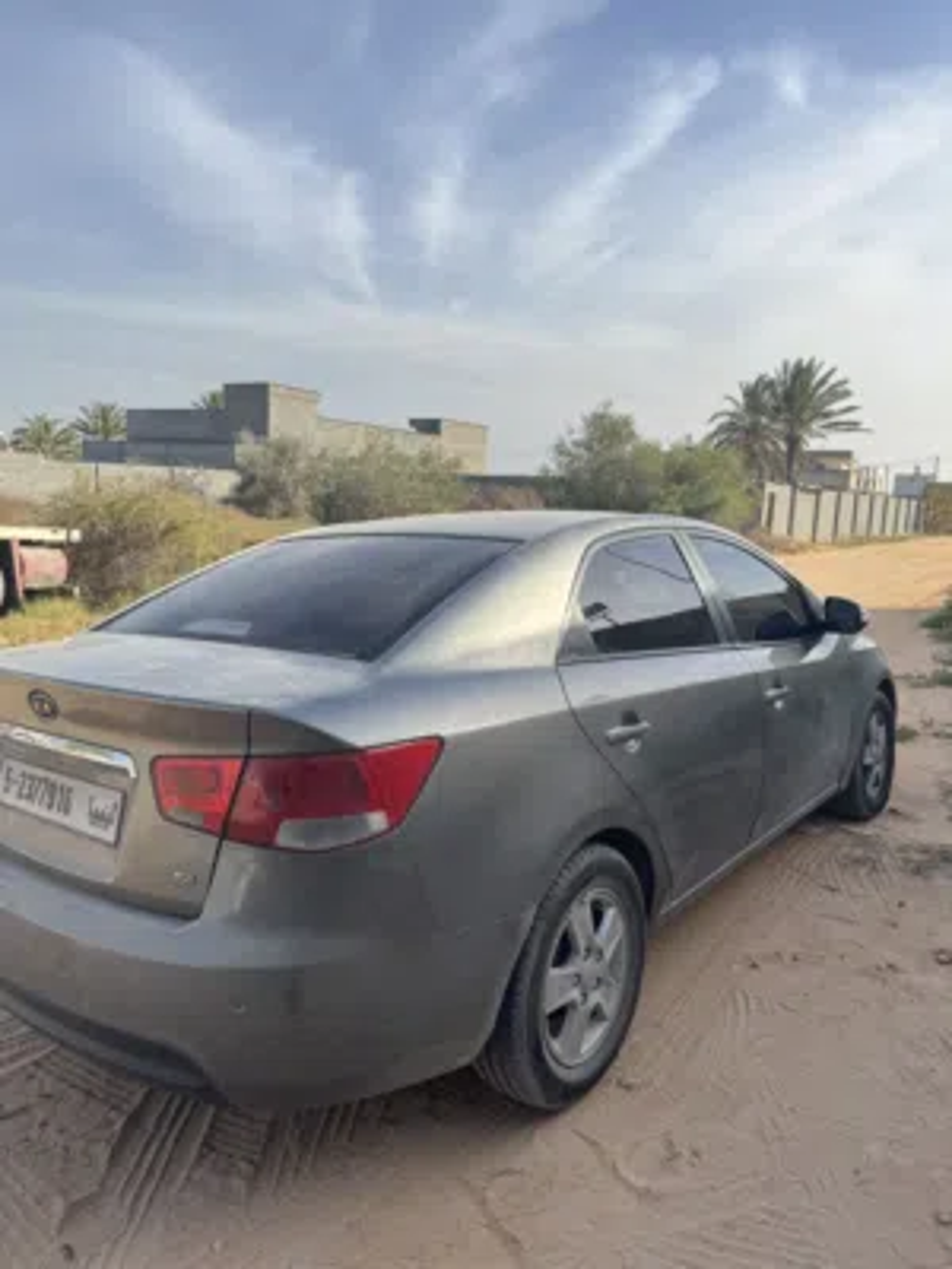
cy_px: 634
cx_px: 476
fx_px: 880
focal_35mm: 24
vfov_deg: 71.6
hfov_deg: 56.8
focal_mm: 6.76
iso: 80
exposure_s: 1/1425
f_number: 1.78
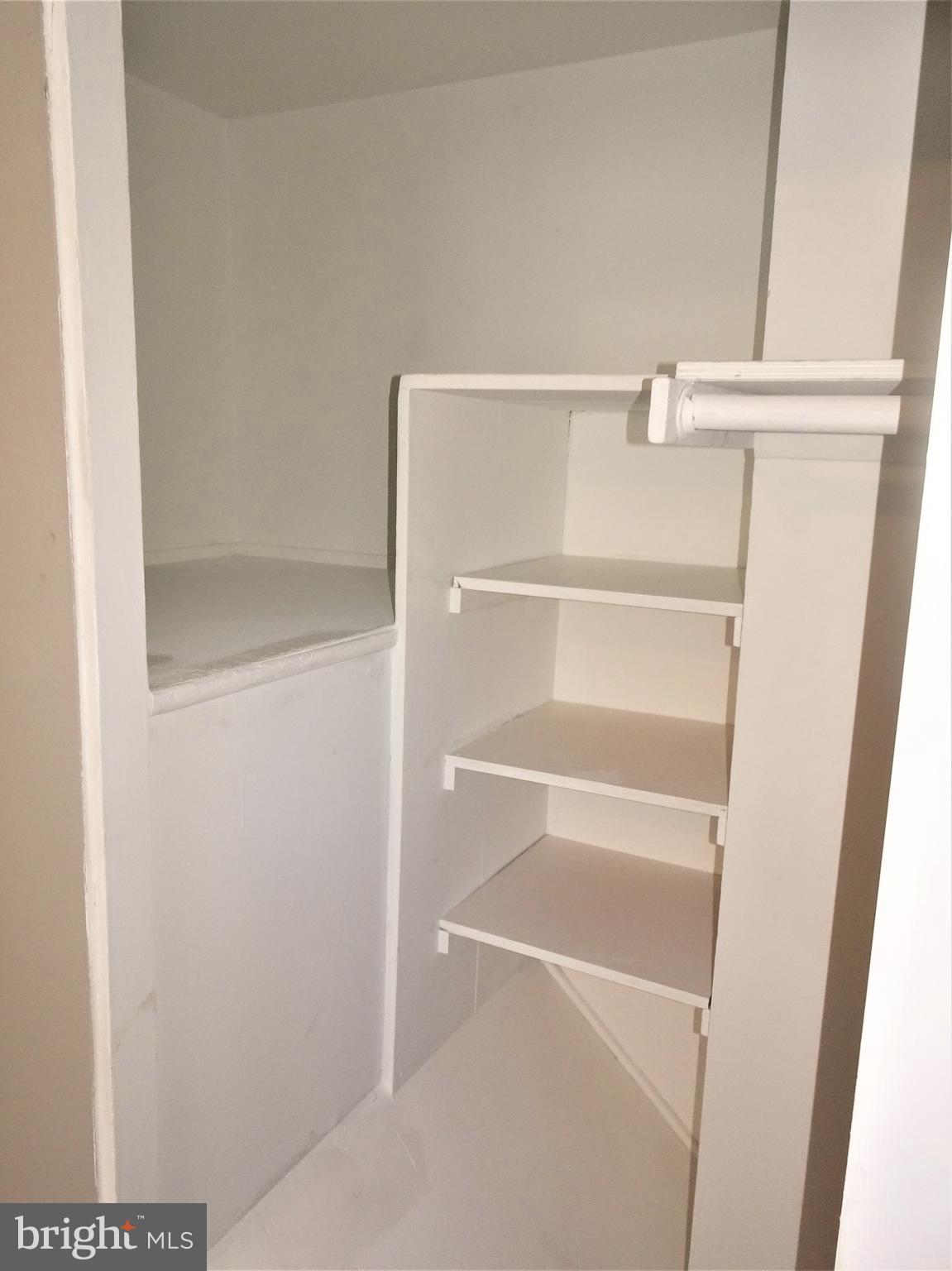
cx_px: 476
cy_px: 636
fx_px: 881
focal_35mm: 24
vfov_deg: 71.6
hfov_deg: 56.8
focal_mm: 4.1
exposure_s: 1/30
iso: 200
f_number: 3.5
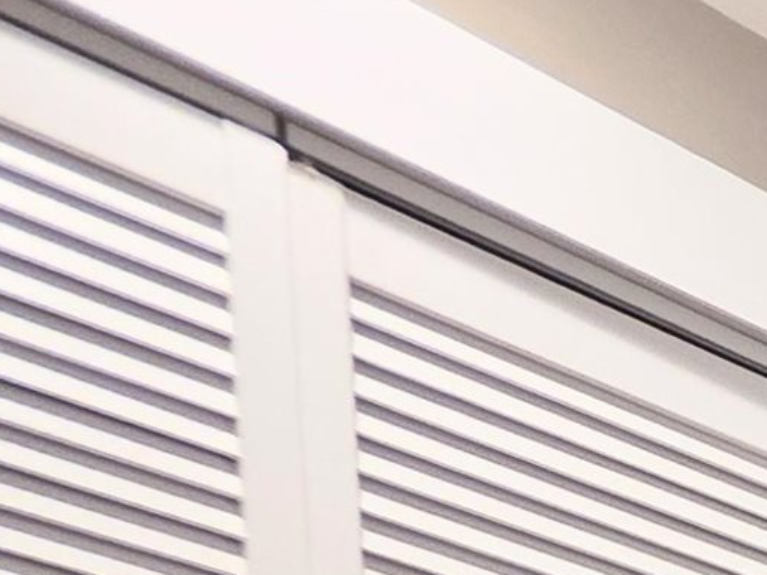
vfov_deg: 12.4
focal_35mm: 78
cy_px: 1553
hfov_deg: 11.8
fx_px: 1728
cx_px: 2262
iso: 160
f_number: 1.9
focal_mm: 2.2
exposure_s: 1/60
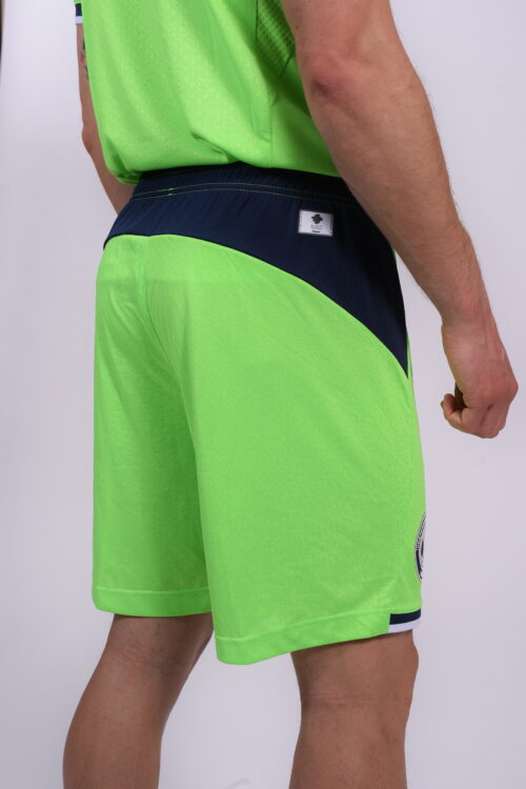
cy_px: 394
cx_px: 263
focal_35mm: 50
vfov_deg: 39.6
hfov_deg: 27.0
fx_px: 1096
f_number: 9
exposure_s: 1/100
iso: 640
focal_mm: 50
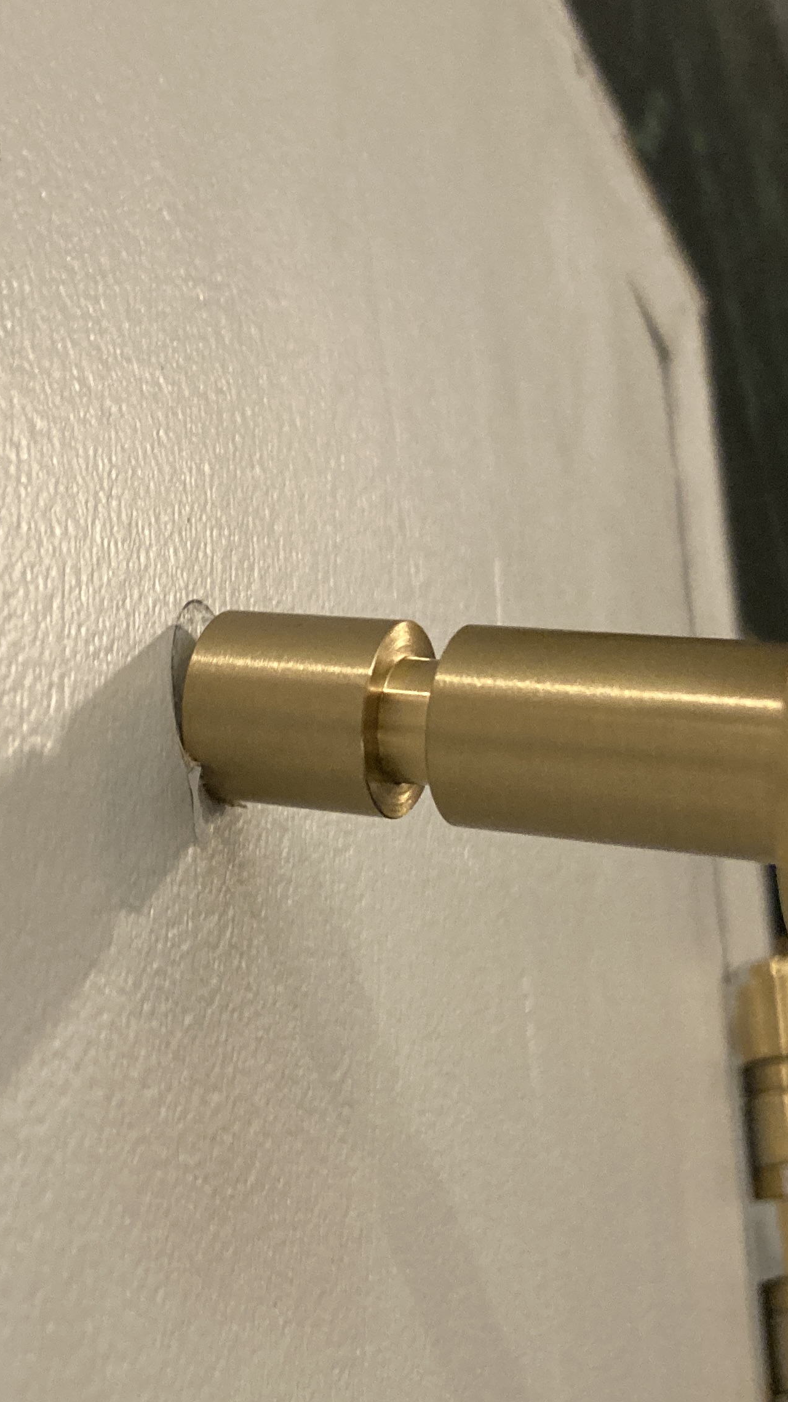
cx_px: 90
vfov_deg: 38.5
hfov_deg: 21.8
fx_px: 2006
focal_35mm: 54
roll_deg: -3.6
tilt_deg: +25.3
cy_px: 665
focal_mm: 3.99
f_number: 1.8
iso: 250
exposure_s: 1/33
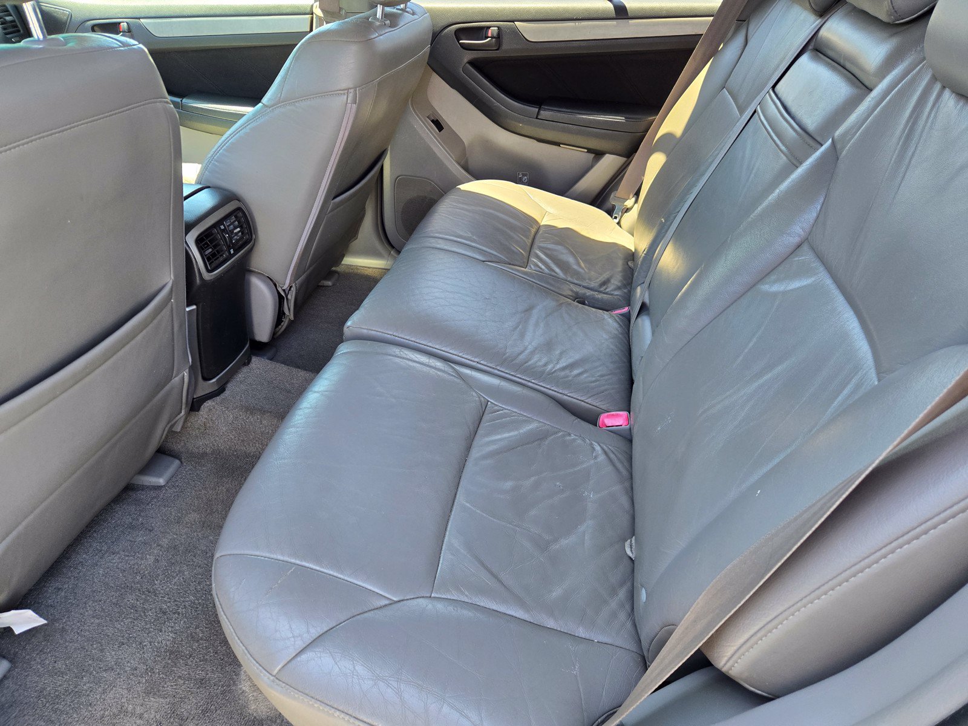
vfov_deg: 58.9
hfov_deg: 73.9
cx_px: 484
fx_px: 643
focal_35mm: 23
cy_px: 363
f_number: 1.8
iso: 125
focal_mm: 5.4
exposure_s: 1/180
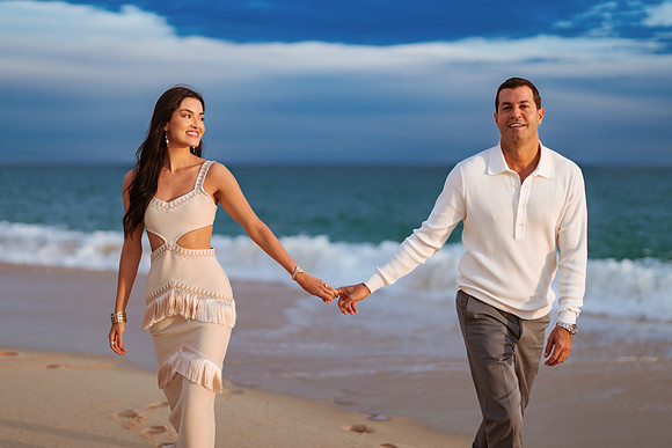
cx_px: 336
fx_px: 1093
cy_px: 224
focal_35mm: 59
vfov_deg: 23.2
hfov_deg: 34.2
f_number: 1.4
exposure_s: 1/6400
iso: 250
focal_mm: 58
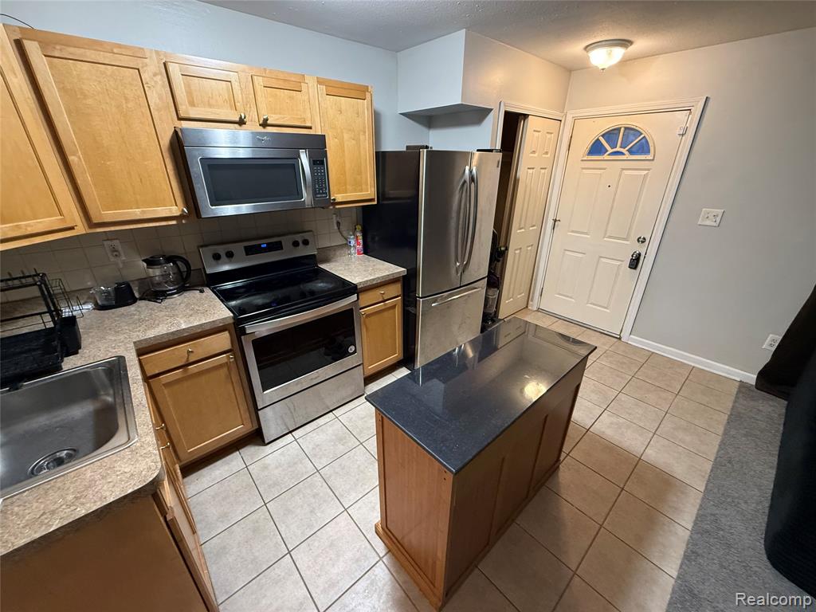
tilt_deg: -24.2
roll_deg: +0.2
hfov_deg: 102.1
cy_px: 306
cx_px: 408
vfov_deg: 85.7
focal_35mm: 14
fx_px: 330
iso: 500
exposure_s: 1/60
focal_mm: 2.22
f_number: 2.2
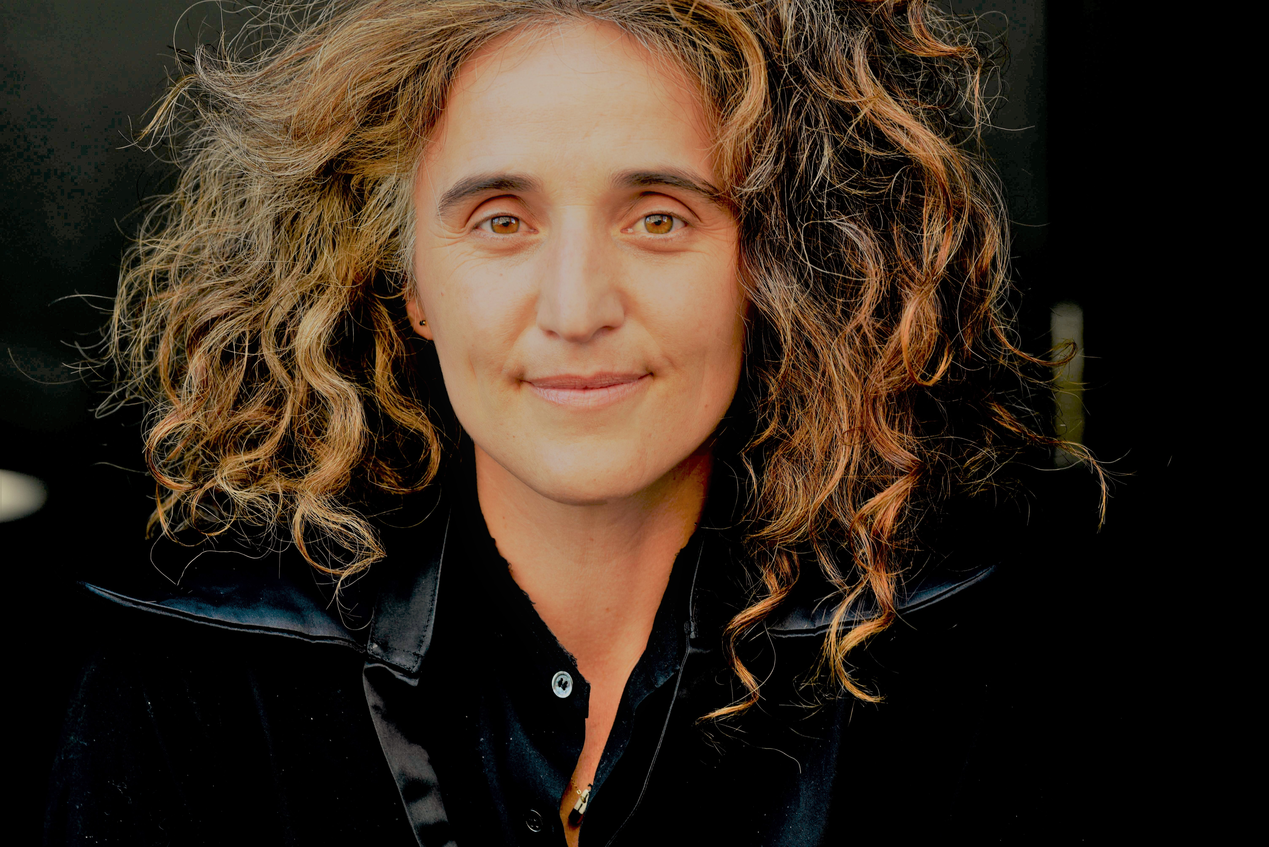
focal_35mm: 200
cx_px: 634
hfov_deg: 10.3
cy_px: 424
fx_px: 7052
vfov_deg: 6.9
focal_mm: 200
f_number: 6.3
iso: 250
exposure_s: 1/100
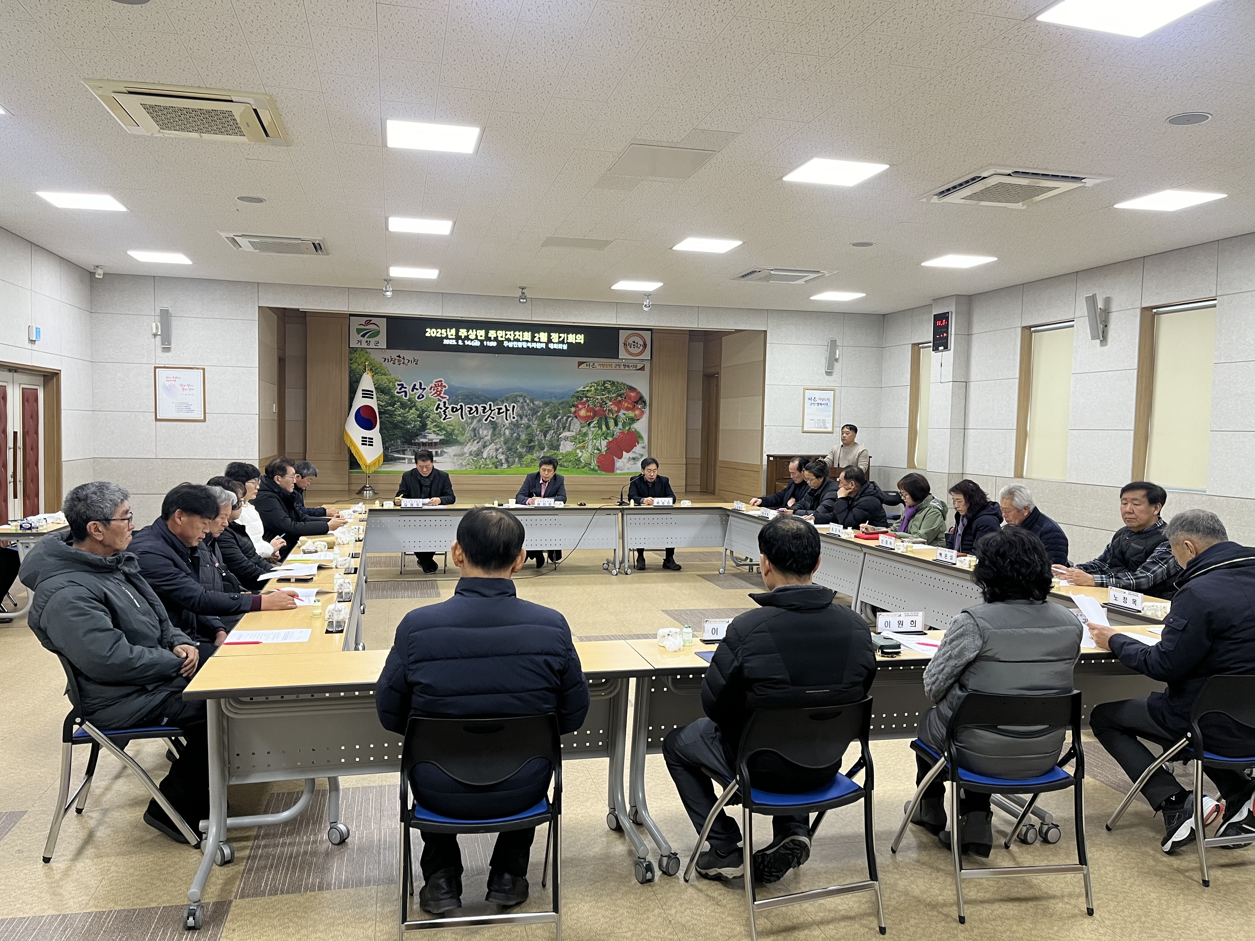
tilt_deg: -4.3
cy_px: 470
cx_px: 628
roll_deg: -1.3
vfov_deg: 53.1
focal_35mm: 26
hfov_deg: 67.3
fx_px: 943
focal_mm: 5.1
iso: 125
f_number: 1.6
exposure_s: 1/60
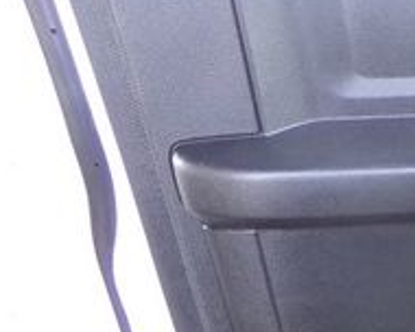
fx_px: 970
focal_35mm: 79
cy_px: 323
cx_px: 651
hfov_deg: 20.2
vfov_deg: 18.9
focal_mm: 4.3
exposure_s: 1/60
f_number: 3.7
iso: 612
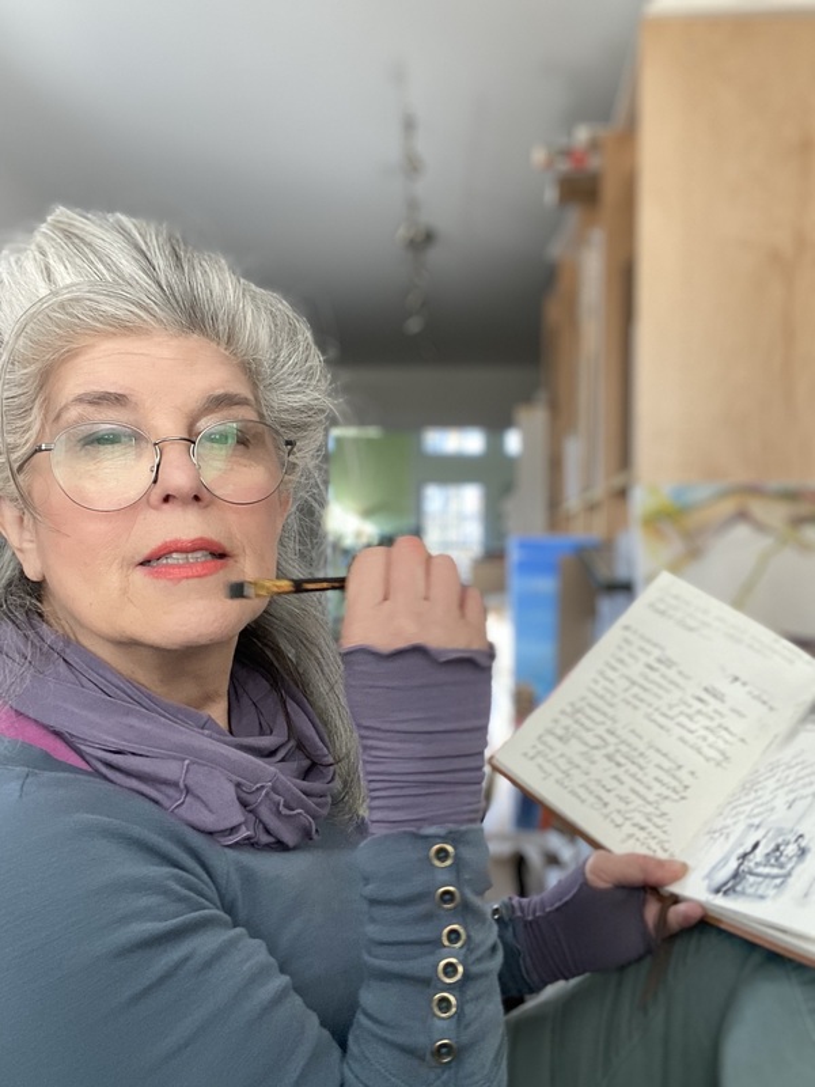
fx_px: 942
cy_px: 544
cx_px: 408
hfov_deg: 46.8
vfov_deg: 60.0
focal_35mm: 30
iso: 100
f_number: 2.2
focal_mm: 2.71
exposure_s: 1/76
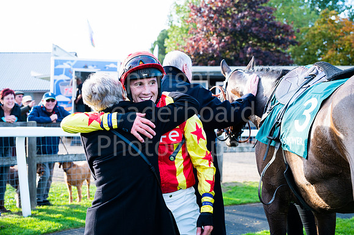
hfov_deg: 43.6
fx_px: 442
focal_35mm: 45
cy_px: 118
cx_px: 177
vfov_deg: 29.8
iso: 500
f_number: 4
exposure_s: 1/640
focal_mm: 45
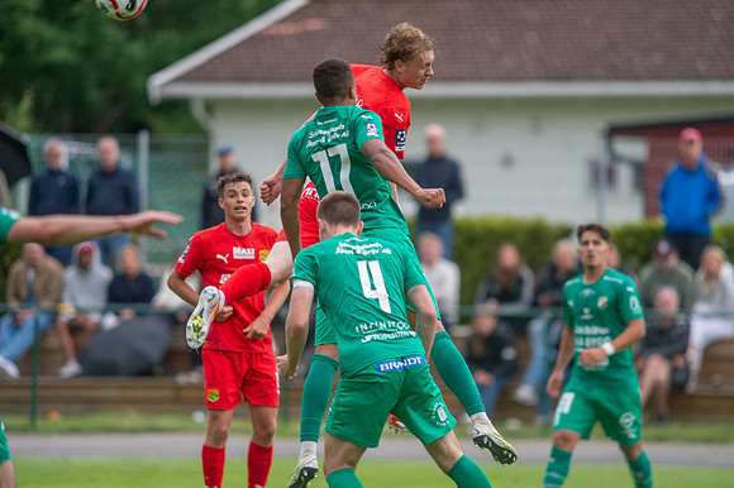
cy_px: 244
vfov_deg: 3.3
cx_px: 367
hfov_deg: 4.9
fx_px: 8558
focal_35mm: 420
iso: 720
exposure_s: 1/1250
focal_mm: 420
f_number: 4
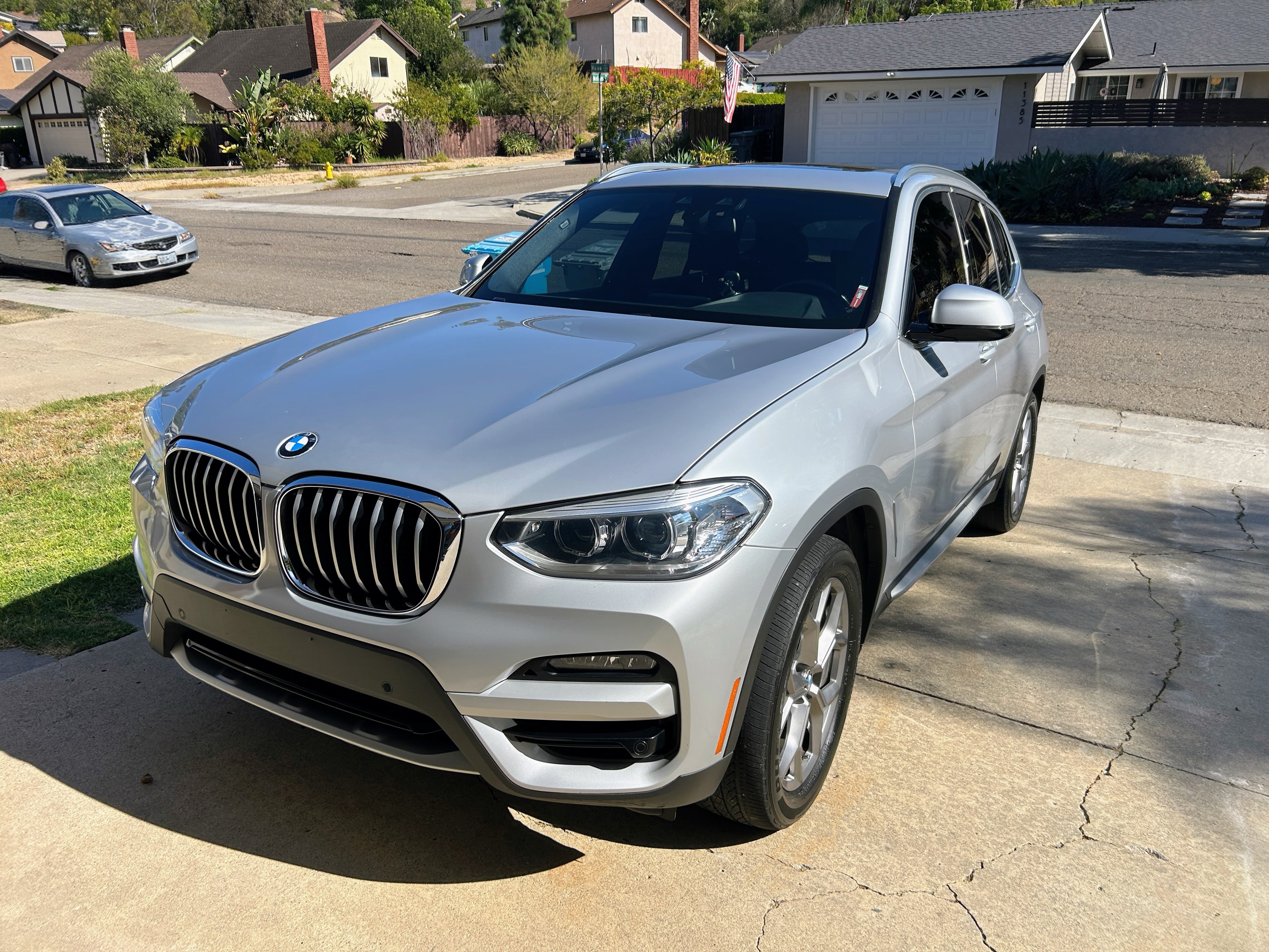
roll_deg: +1.1
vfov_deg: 53.1
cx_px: 634
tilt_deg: -21.6
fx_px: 953
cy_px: 476
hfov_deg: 67.3
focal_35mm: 26
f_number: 1.5
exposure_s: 1/4274
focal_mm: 5.7
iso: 50
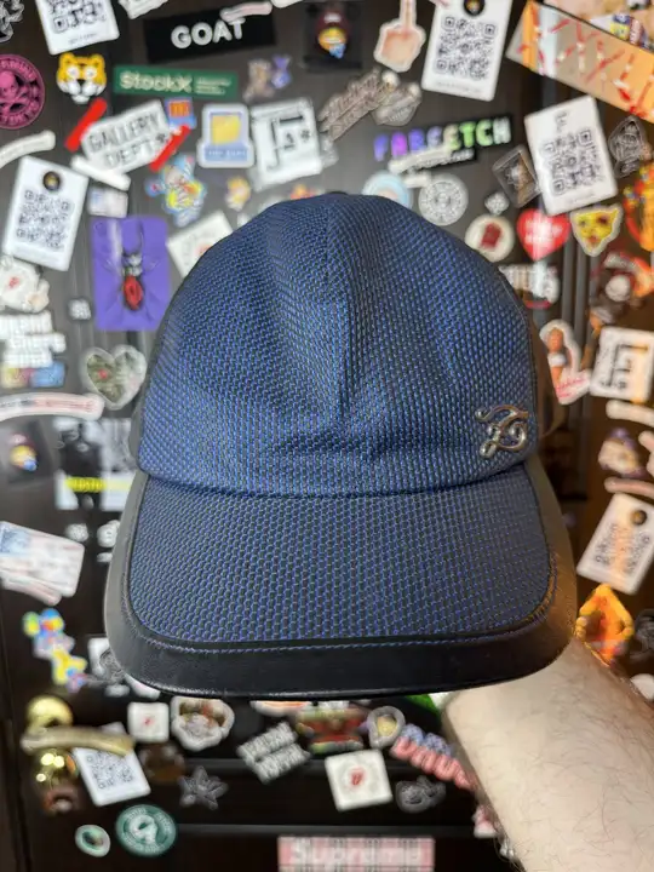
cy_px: 436
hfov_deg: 56.8
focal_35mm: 24
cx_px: 327
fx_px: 605
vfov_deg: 71.6
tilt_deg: -10.7
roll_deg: +0.4
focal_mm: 6.76
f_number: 1.78
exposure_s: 1/100
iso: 200
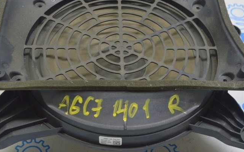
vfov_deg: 20.6
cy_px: 64
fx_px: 419
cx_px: 116
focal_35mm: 63
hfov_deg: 32.5
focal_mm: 26
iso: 400
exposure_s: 1/20
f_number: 5.6
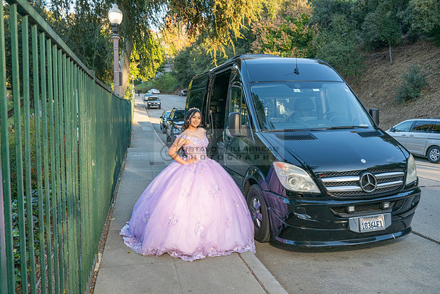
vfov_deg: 45.0
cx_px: 220
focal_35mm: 29
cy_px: 147
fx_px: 355
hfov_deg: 63.6
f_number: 6.3
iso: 400
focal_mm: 29
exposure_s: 1/200
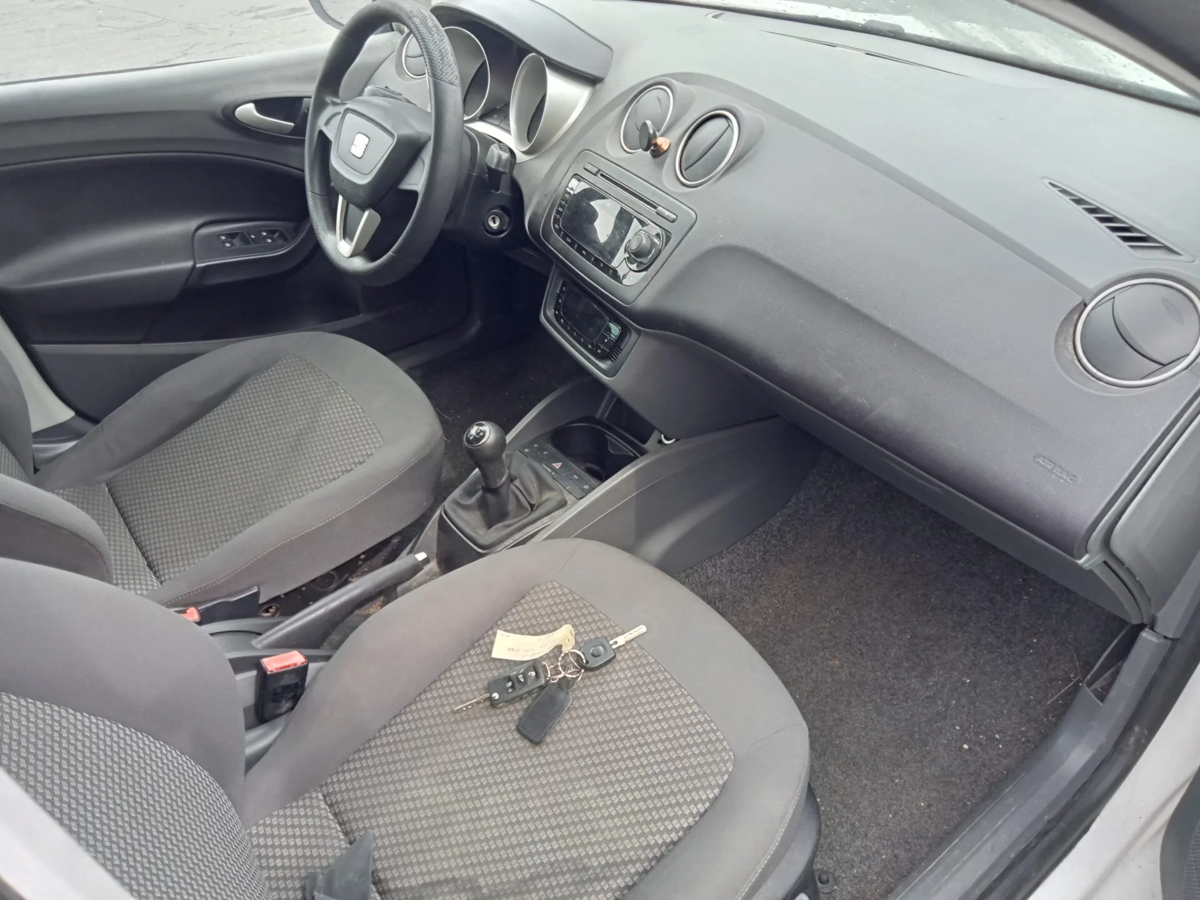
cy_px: 450
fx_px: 971
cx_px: 600
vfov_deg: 49.7
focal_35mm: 28
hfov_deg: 63.4
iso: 120
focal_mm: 3.46
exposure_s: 1/100
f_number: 2.2
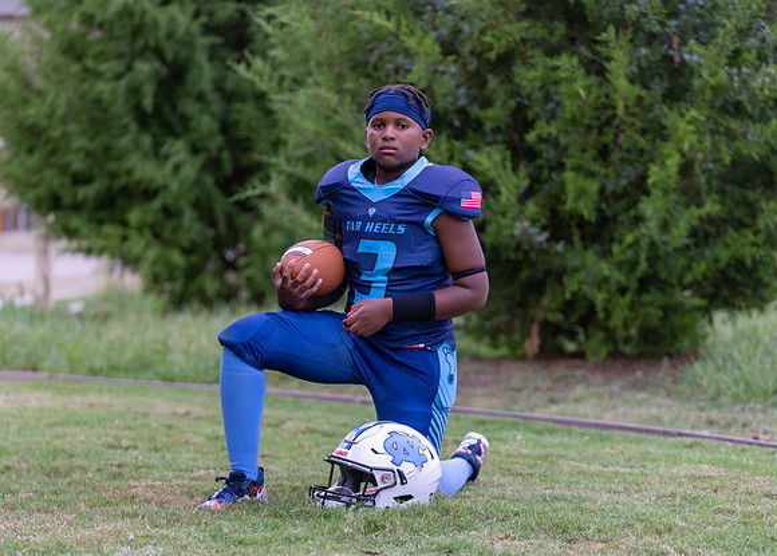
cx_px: 370
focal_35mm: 117
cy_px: 297
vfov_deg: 12.2
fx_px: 2593
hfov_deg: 17.0
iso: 400
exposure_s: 1/320
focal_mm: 102
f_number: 2.8
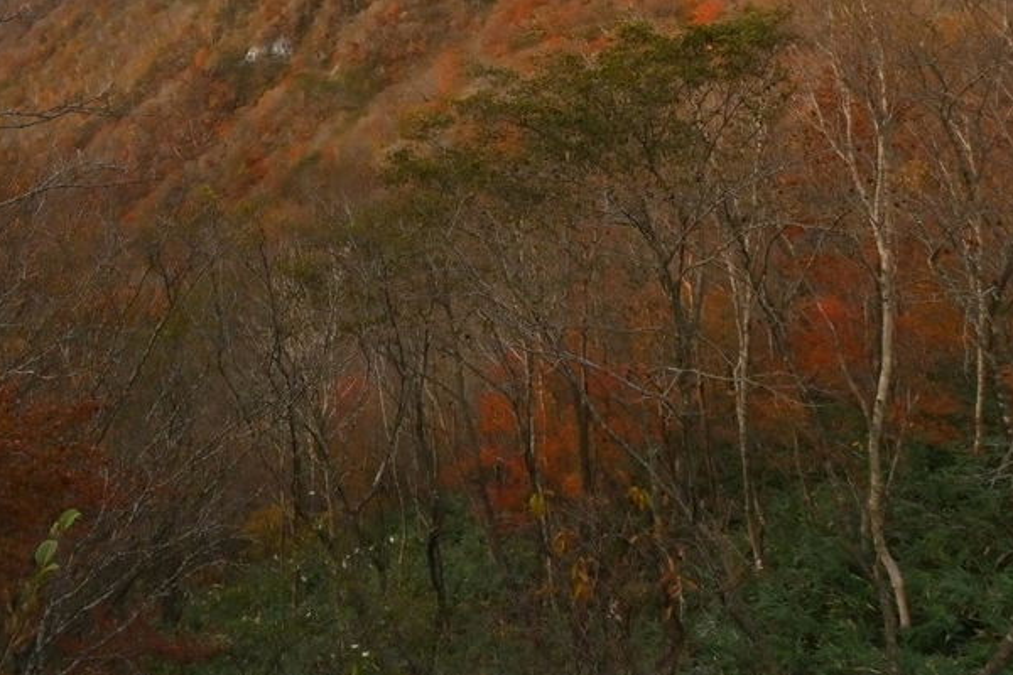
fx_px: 844
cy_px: 25
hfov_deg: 60.3
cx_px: 331
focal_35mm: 30
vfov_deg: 39.3
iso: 250
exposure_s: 1/160
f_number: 11
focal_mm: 10
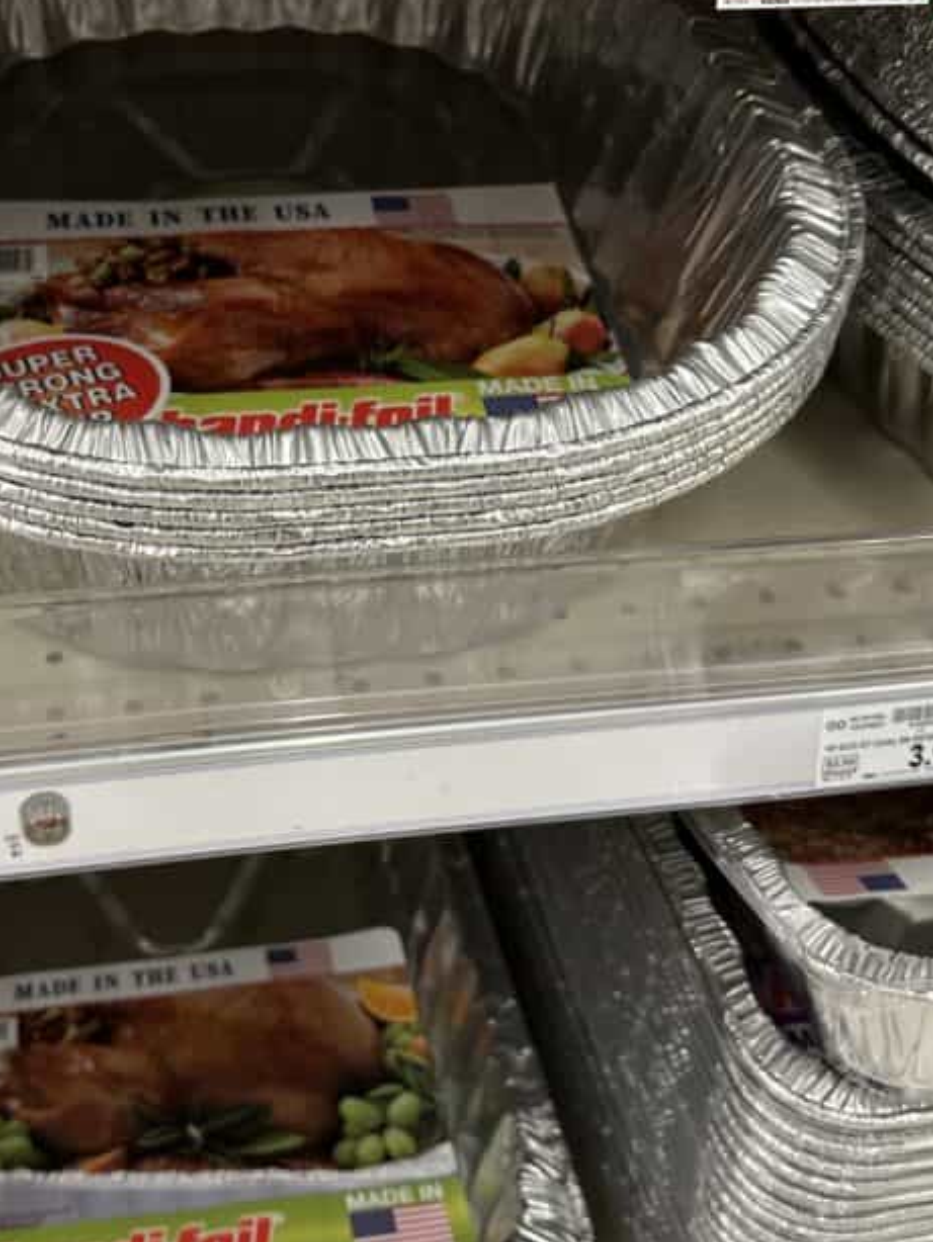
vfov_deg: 46.7
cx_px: 338
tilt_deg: -29.8
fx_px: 1436
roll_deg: -1.9
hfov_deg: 35.7
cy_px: 538
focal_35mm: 40
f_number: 1.78
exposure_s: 1/62
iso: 160
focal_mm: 6.86
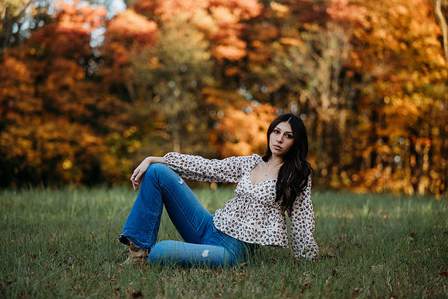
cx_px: 224
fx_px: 1232
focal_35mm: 99
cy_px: 150
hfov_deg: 20.6
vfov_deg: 13.8
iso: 200
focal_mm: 99
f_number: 2.8
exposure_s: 1/320
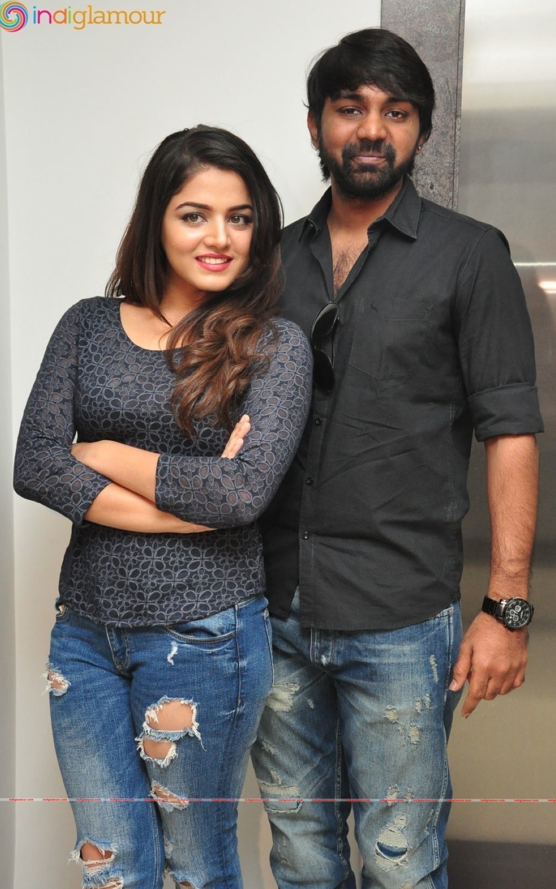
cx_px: 290
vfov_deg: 38.9
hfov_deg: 24.9
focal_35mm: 52
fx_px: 1261
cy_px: 444
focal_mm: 34
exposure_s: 1/125
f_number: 9
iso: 1600
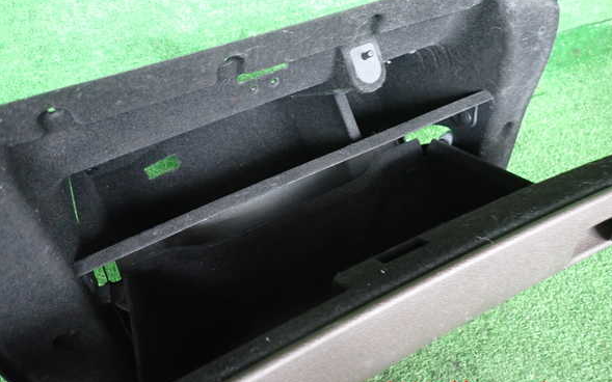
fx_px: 450
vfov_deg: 45.9
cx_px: 311
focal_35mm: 27
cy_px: 171
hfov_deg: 68.4
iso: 500
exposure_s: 1/30
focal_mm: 4.5
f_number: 2
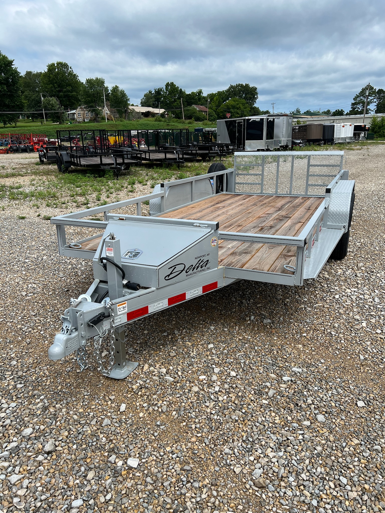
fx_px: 386
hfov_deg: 53.1
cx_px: 192
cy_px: 256
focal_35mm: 26
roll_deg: +1.4
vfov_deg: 67.3
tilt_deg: -16.7
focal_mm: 5.7
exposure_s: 1/4274
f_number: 1.5
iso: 50
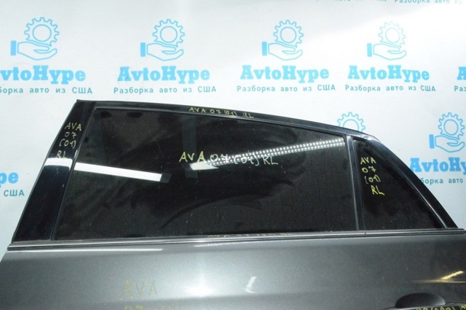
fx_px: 349
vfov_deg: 47.8
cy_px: 155
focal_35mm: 27
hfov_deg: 67.4
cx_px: 233
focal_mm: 18
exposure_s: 1/160
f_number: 16
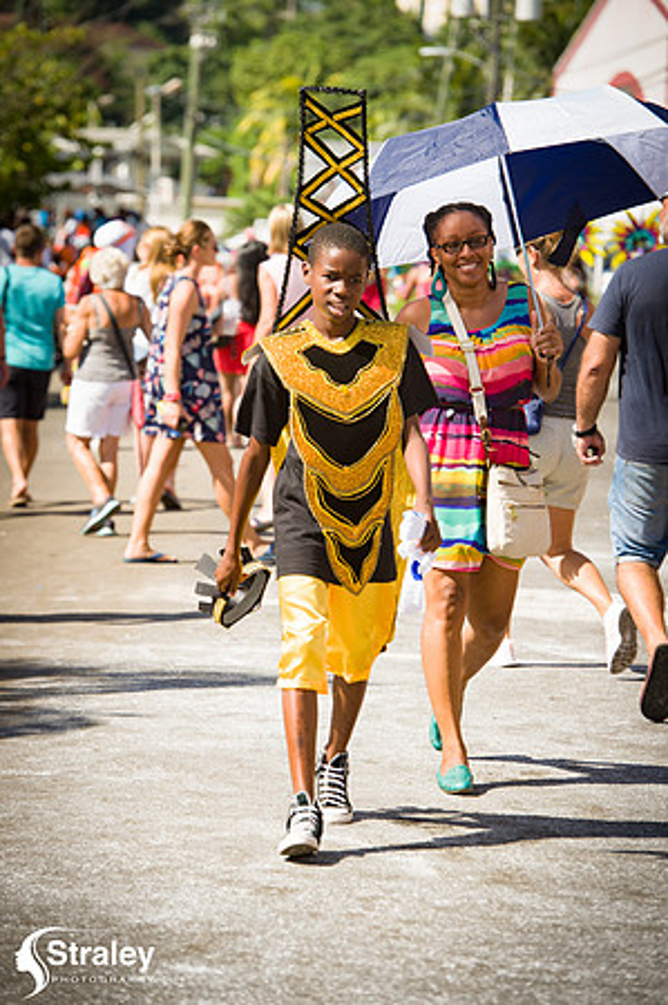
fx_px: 4045
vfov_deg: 14.2
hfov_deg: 9.4
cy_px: 502
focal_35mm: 145
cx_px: 334
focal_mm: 145
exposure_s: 1/250
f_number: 6.3
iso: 100
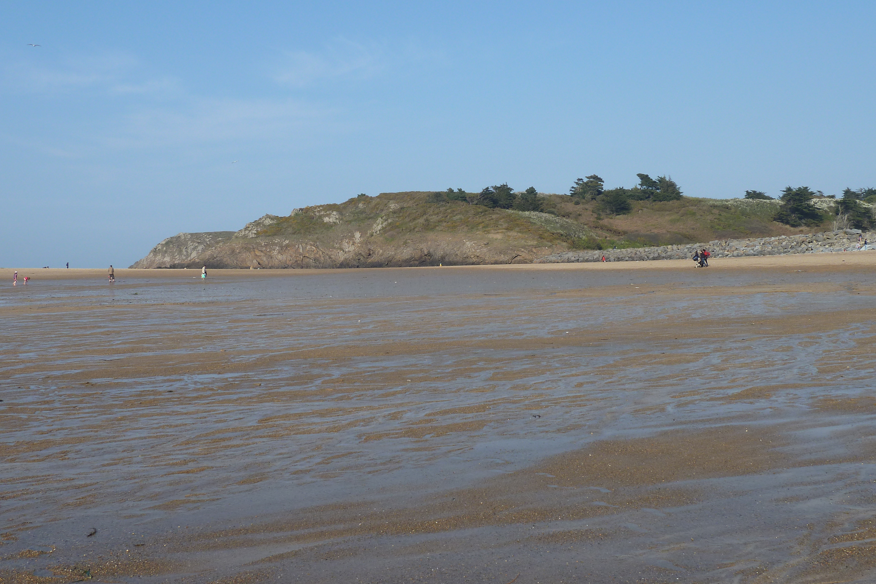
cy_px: 277
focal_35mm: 39
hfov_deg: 49.6
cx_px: 443
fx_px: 949
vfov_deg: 34.2
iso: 80
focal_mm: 6.1
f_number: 4.5
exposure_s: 1/500
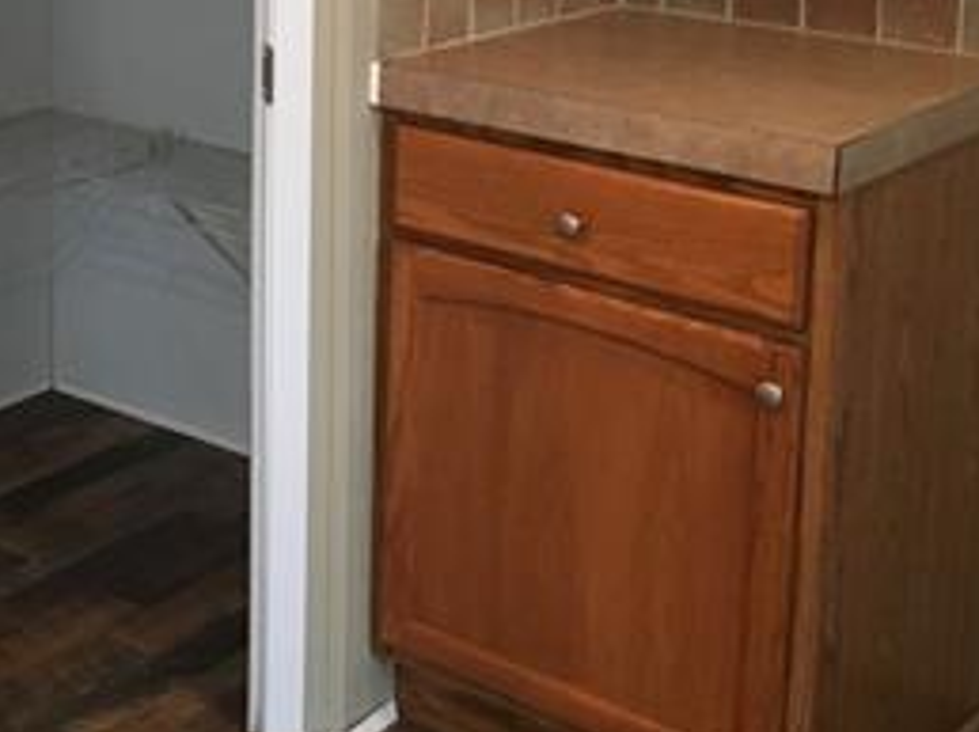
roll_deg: -0.3
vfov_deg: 19.7
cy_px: -34
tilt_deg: -7.6
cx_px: 175
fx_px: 2034
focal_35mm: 72
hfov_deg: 26.5
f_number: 2.2
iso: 200
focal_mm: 4.15
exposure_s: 1/30
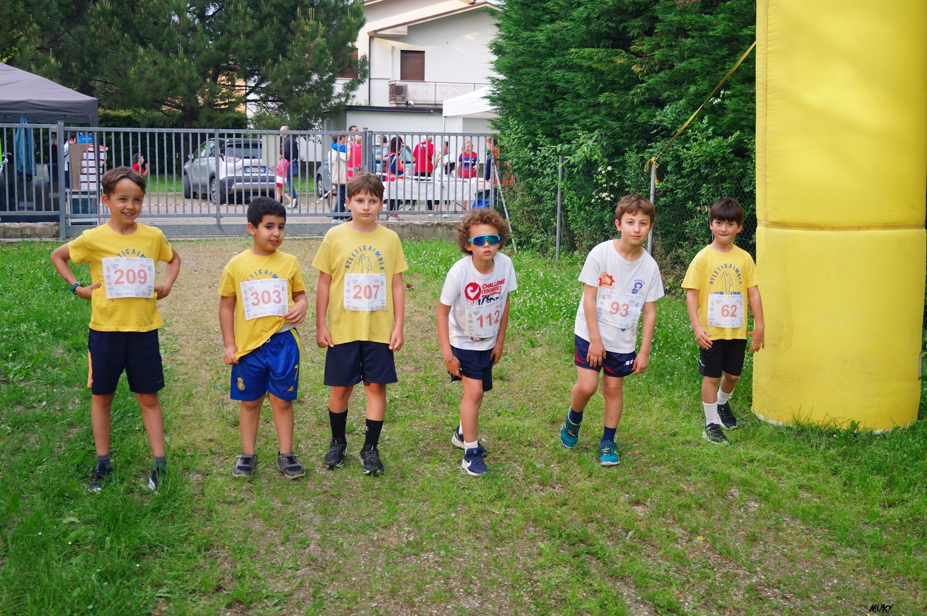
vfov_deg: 31.8
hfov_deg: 46.4
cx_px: 464
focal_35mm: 42
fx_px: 1081
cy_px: 308
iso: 1000
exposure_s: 1/320
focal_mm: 28
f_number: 4.5
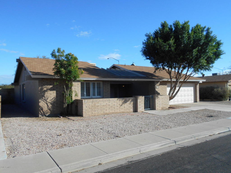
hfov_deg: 67.3
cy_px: 86
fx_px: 174
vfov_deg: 53.1
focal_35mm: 26
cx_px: 116
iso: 80
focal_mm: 4.6
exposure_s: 1/1000
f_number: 3.2
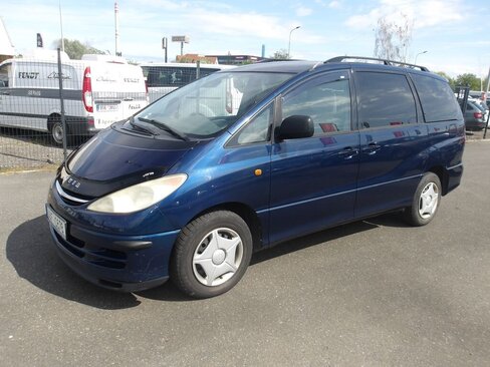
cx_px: 245
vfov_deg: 51.4
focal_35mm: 27
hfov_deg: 65.3
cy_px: 184
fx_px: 382
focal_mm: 4.9
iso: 100
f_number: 3
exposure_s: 1/955
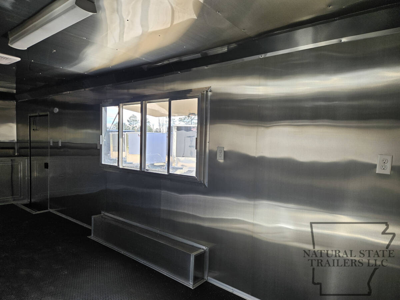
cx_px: 200
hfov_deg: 73.9
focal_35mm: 23
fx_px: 266
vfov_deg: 58.9
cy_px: 150
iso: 64
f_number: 1.8
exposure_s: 1/180
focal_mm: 5.4
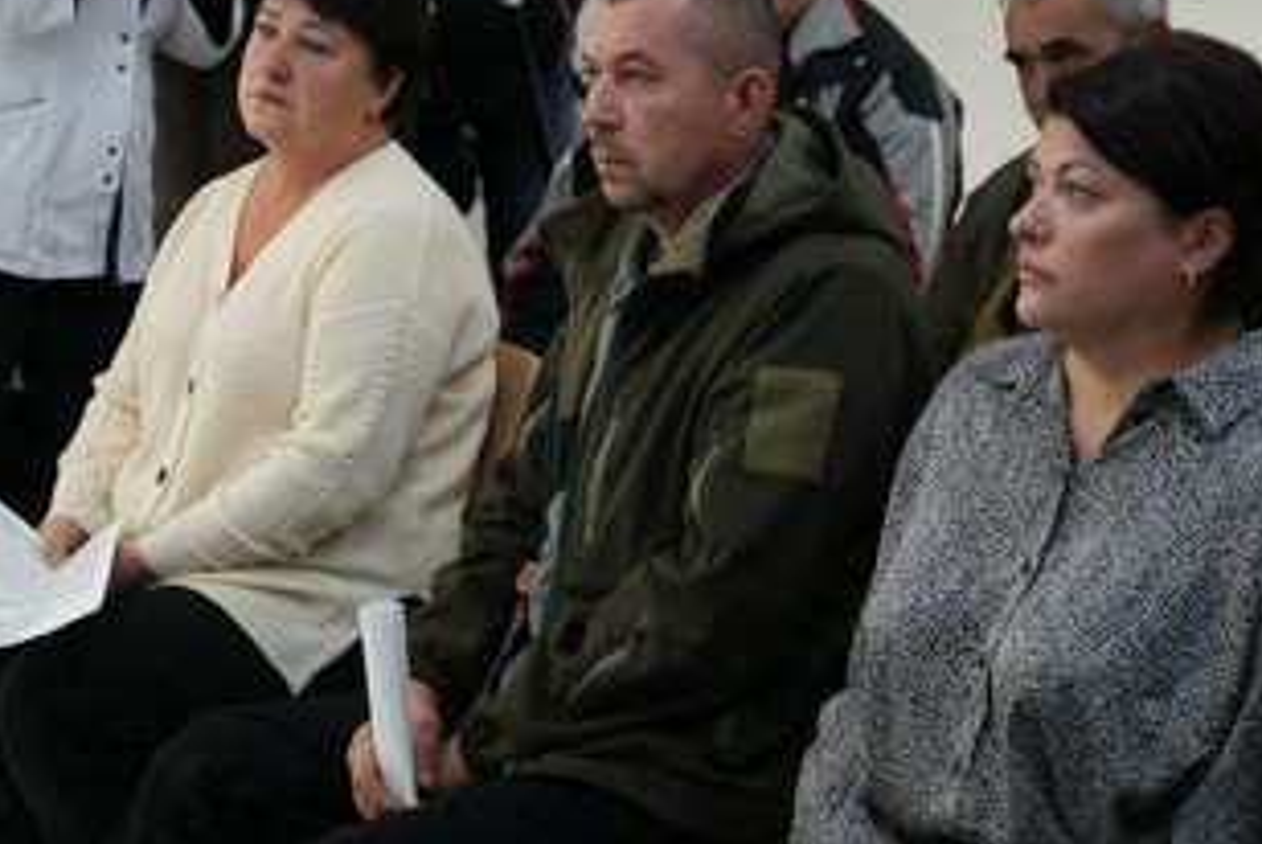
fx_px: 2912
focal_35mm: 83
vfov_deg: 16.5
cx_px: 483
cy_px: 416
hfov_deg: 24.4
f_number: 4
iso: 800
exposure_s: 1/100
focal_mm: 64
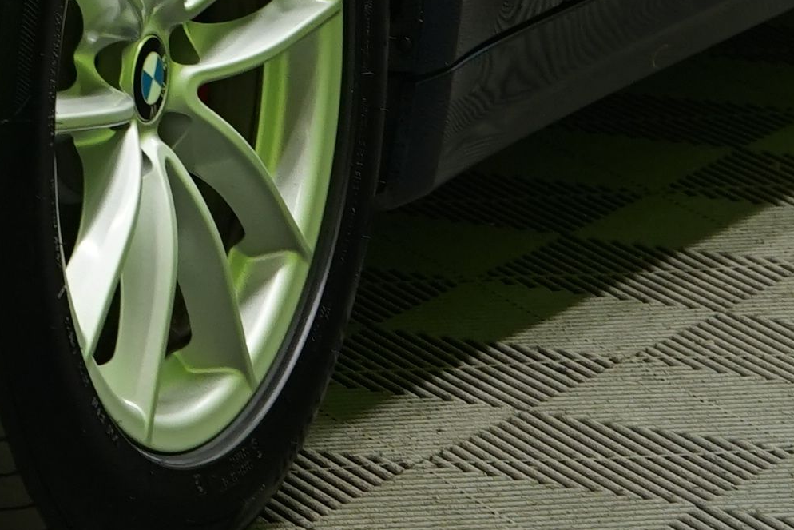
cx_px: -476
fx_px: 7588
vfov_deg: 3.9
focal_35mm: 344
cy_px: -700
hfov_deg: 5.9
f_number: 5
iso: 500
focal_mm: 57
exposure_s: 1/20
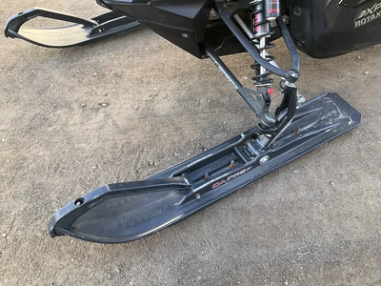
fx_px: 319
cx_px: 190
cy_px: 143
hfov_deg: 61.7
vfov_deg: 48.2
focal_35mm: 29
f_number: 1.8
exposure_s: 1/122
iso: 25
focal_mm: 3
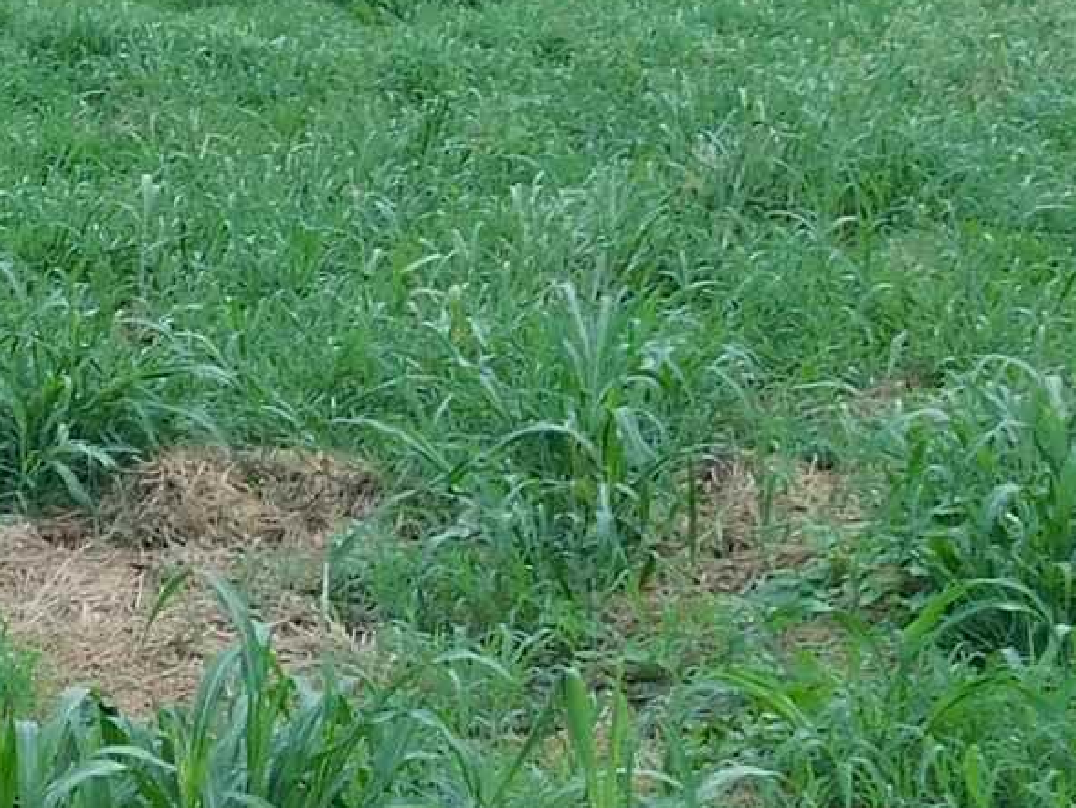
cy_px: 271
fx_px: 3731
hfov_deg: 16.2
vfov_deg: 12.3
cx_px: 100
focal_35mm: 120
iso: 125
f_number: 3
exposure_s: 1/100
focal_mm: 4
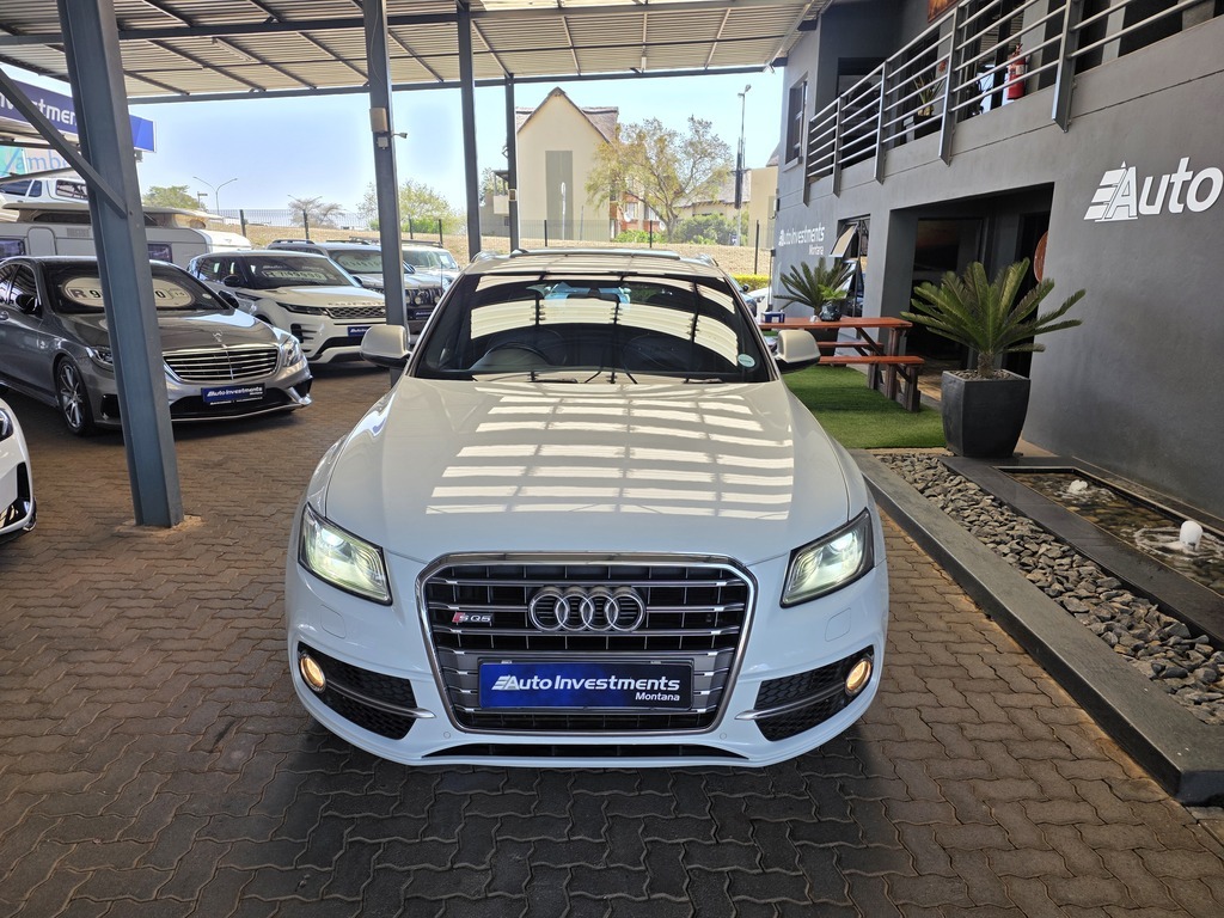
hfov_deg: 73.9
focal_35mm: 23
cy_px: 459
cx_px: 612
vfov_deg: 58.9
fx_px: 813
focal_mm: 6.25
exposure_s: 1/123
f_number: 1.7
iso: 12
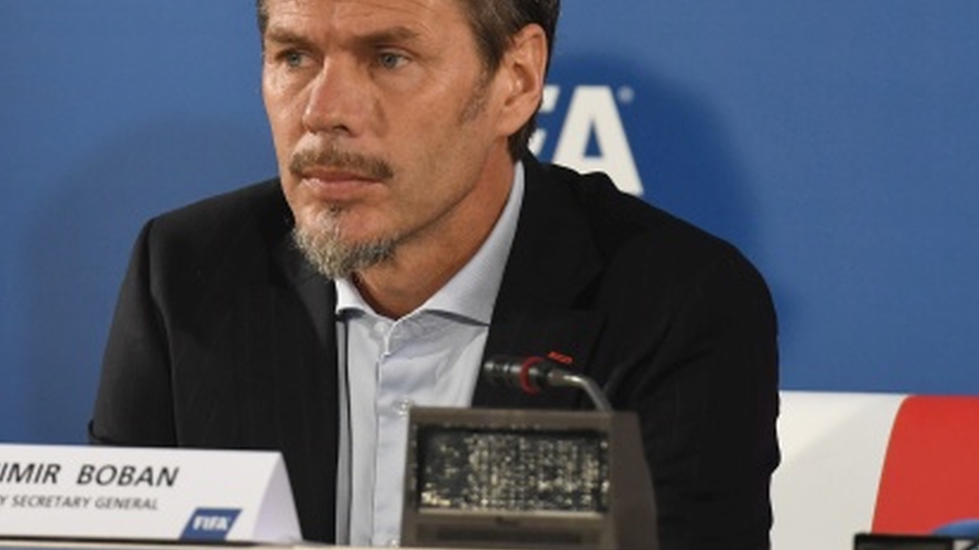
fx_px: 12406
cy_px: 135
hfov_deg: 4.5
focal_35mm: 478
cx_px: 435
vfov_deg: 2.5
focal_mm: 200
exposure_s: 1/500
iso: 2000
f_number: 4.5
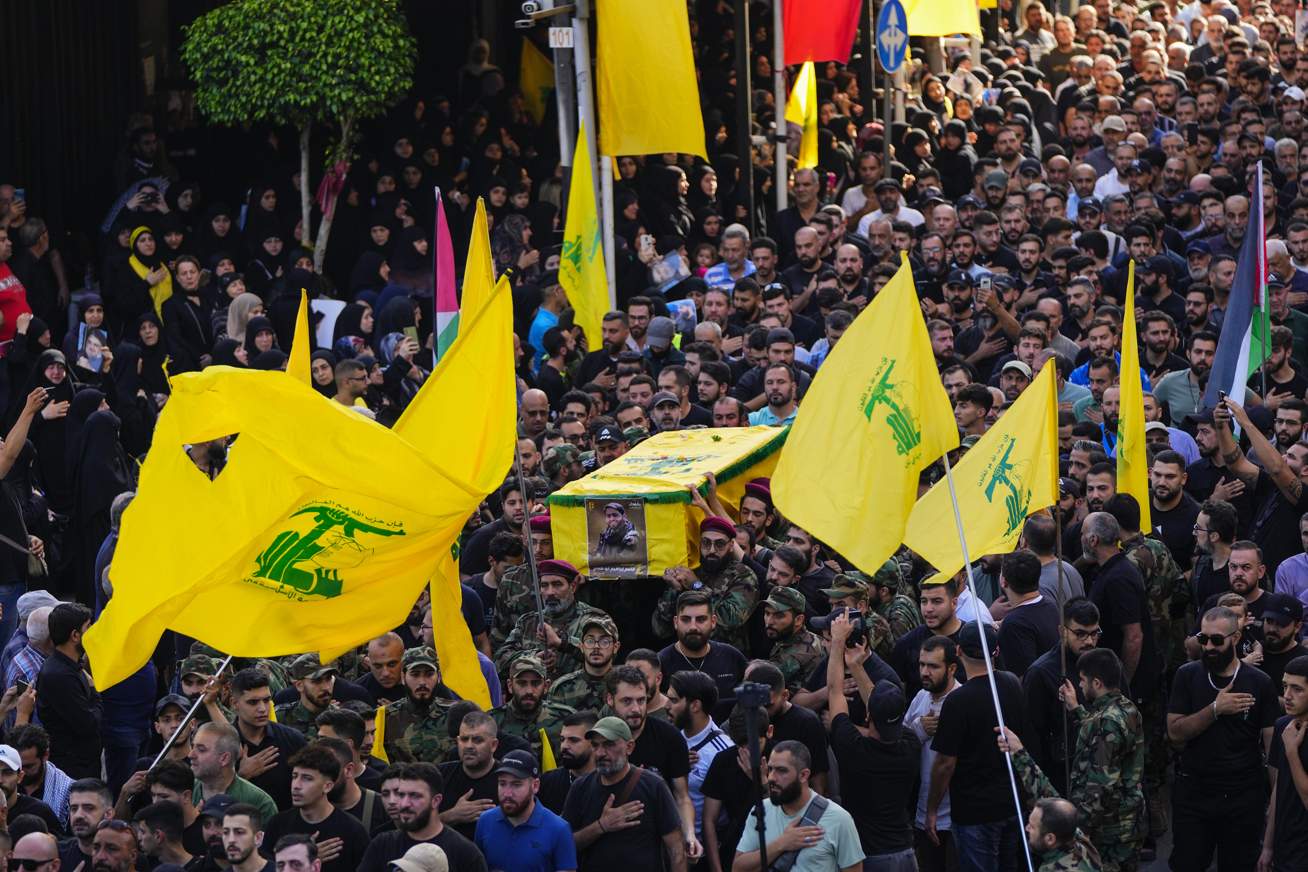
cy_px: 436
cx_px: 654
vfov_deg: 8.8
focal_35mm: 156
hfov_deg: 13.2
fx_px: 5668
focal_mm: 156
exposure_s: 1/1000
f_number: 3.2
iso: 250
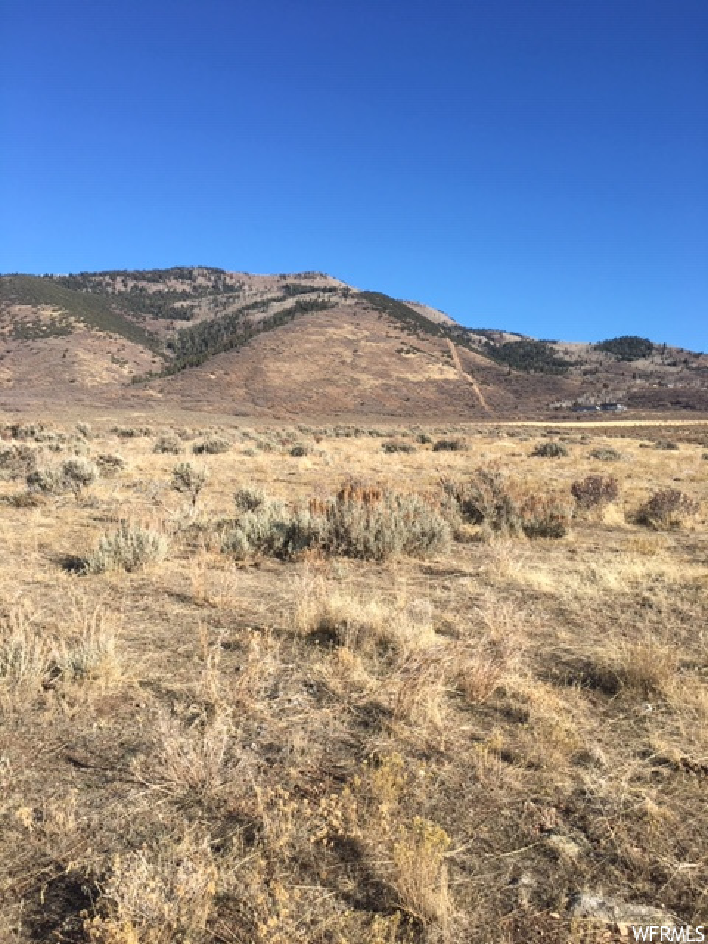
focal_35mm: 29
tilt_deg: +1.9
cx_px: 354
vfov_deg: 61.7
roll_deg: -2.6
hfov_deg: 48.2
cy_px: 472
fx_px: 791
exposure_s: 1/1326
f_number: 2.2
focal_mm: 4.15
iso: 25
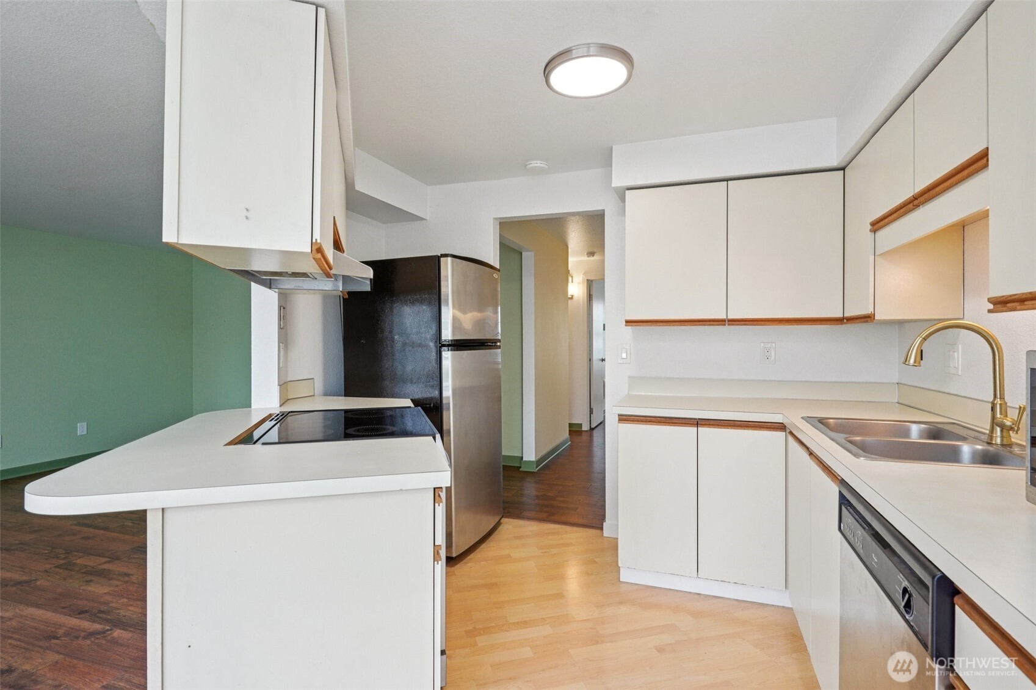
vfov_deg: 70.4
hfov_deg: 93.3
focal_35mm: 17
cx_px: 518
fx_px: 489
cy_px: 345
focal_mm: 17
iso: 400
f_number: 8
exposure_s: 1/20
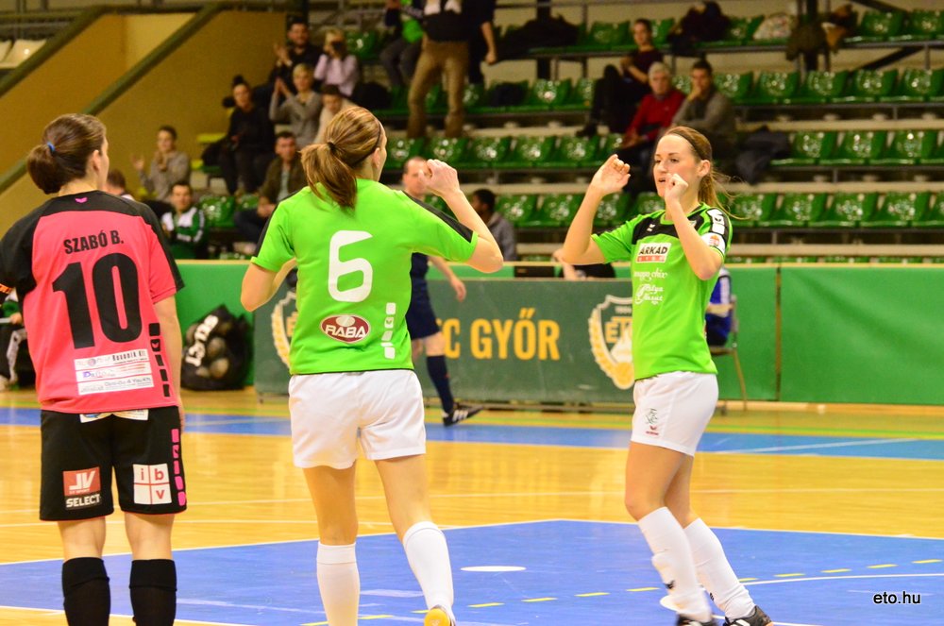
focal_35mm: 168
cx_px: 472
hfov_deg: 12.3
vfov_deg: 8.1
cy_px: 313
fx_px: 4398
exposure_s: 1/250
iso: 6400
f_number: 5
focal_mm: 112
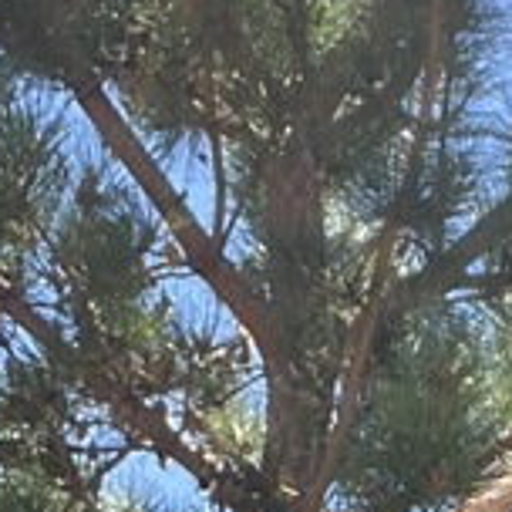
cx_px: 542
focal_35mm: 163
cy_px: 1002
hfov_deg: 10.6
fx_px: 2728
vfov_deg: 10.0
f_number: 2.2
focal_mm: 2.71
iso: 25
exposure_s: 1/196
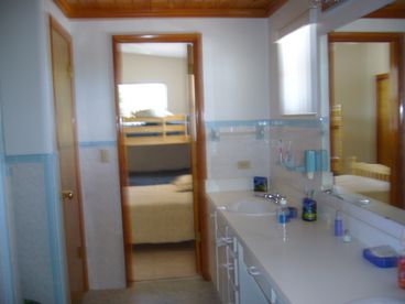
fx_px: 409
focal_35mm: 35
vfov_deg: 40.7
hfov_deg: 52.6
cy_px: 152
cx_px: 202
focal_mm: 5.8
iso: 100
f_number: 2.8
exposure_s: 1/8
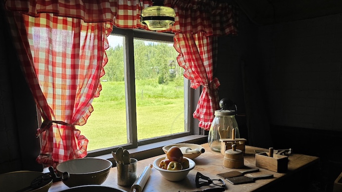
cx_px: 151
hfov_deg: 62.4
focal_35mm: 31
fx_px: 281
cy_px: 142
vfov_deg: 37.0
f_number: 1.7
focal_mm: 6.3
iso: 40
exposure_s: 1/182
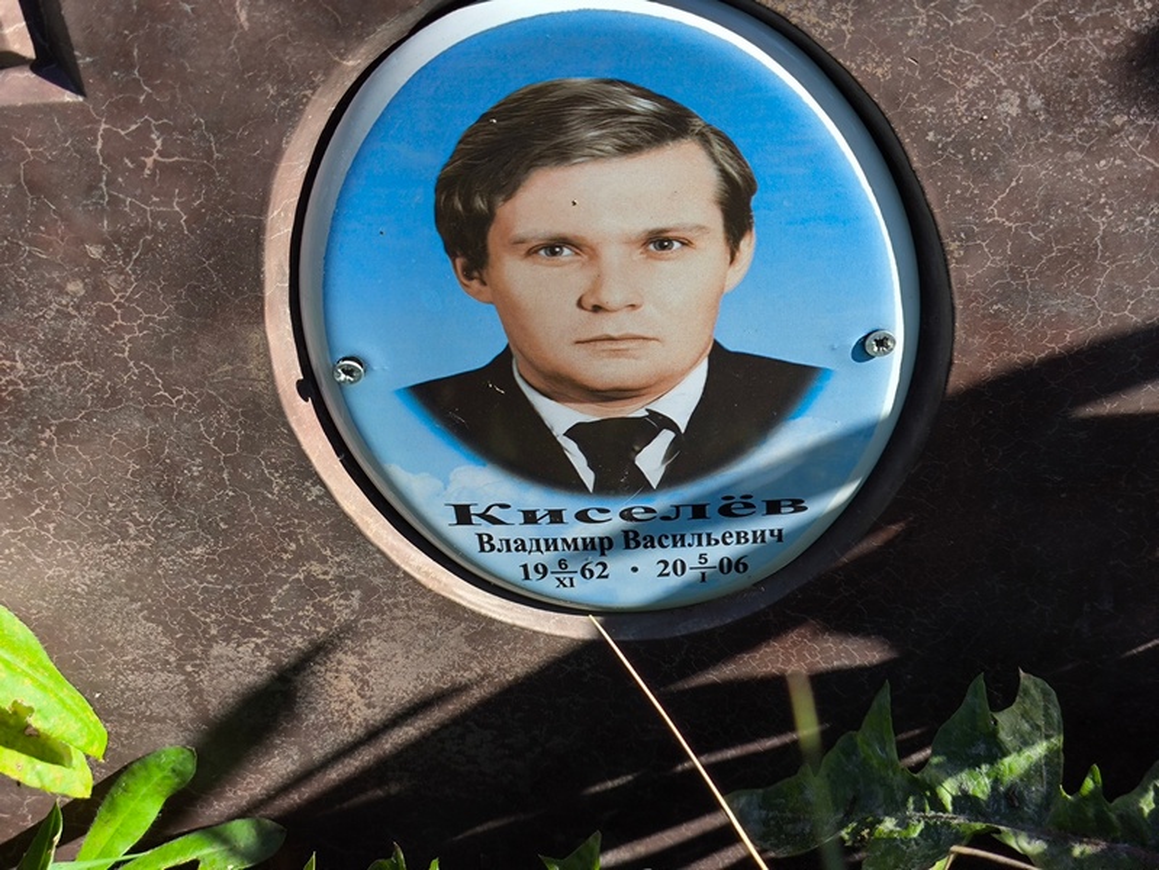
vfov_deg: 29.1
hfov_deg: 38.2
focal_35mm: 50
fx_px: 1675
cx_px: 580
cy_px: 435
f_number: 1.7
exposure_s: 1/877
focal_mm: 4.71
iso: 50
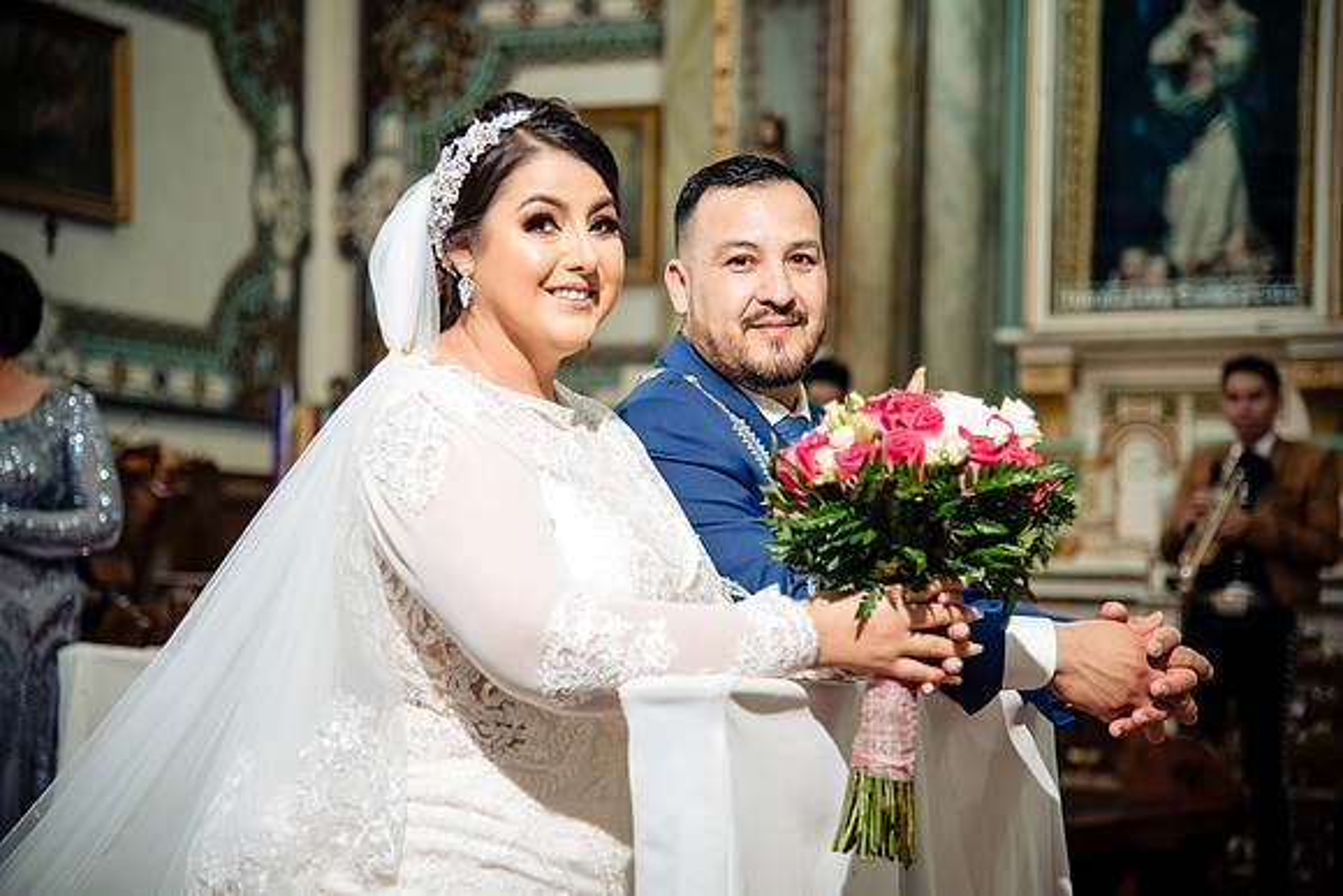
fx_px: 3172
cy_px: 448
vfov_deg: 16.1
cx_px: 672
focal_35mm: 85
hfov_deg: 23.9
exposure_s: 1/100
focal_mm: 85
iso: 2000
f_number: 4
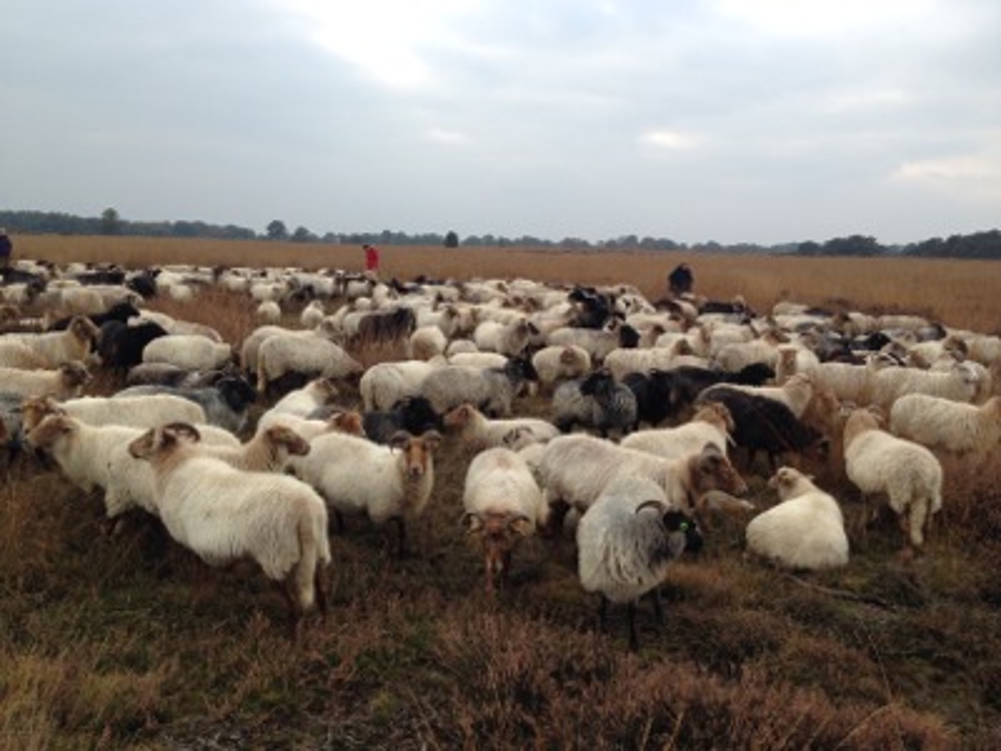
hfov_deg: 55.4
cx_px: 500
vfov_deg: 42.9
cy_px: 376
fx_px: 954
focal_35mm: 33
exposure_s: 1/463
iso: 50
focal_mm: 4.12
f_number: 2.4
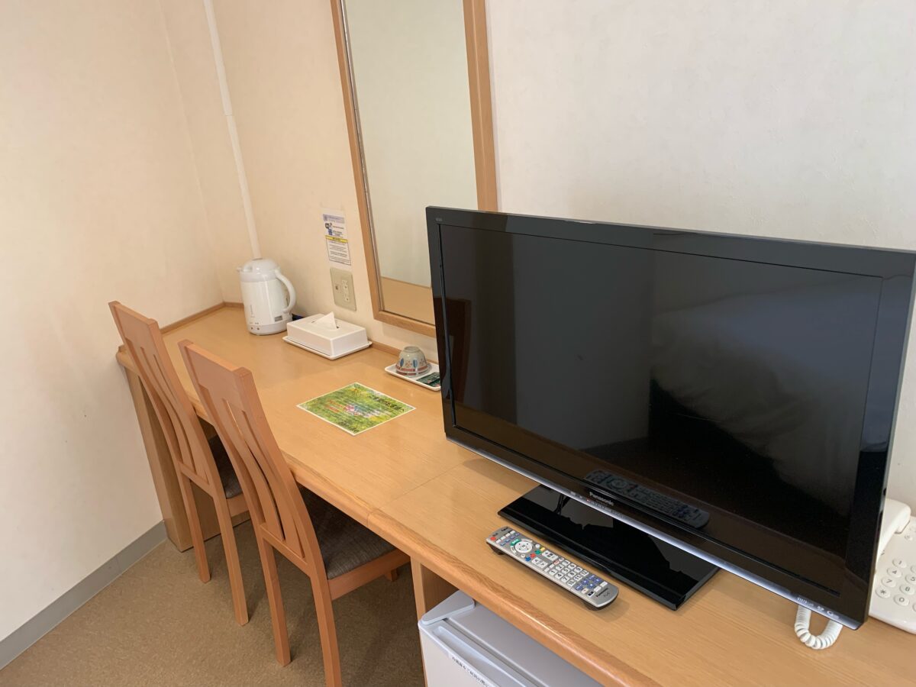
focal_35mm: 26
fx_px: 688
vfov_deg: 53.1
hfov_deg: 67.3
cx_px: 458
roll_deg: +5.2
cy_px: 344
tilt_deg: -21.3
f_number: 1.8
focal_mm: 4.25
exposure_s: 1/64
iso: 100
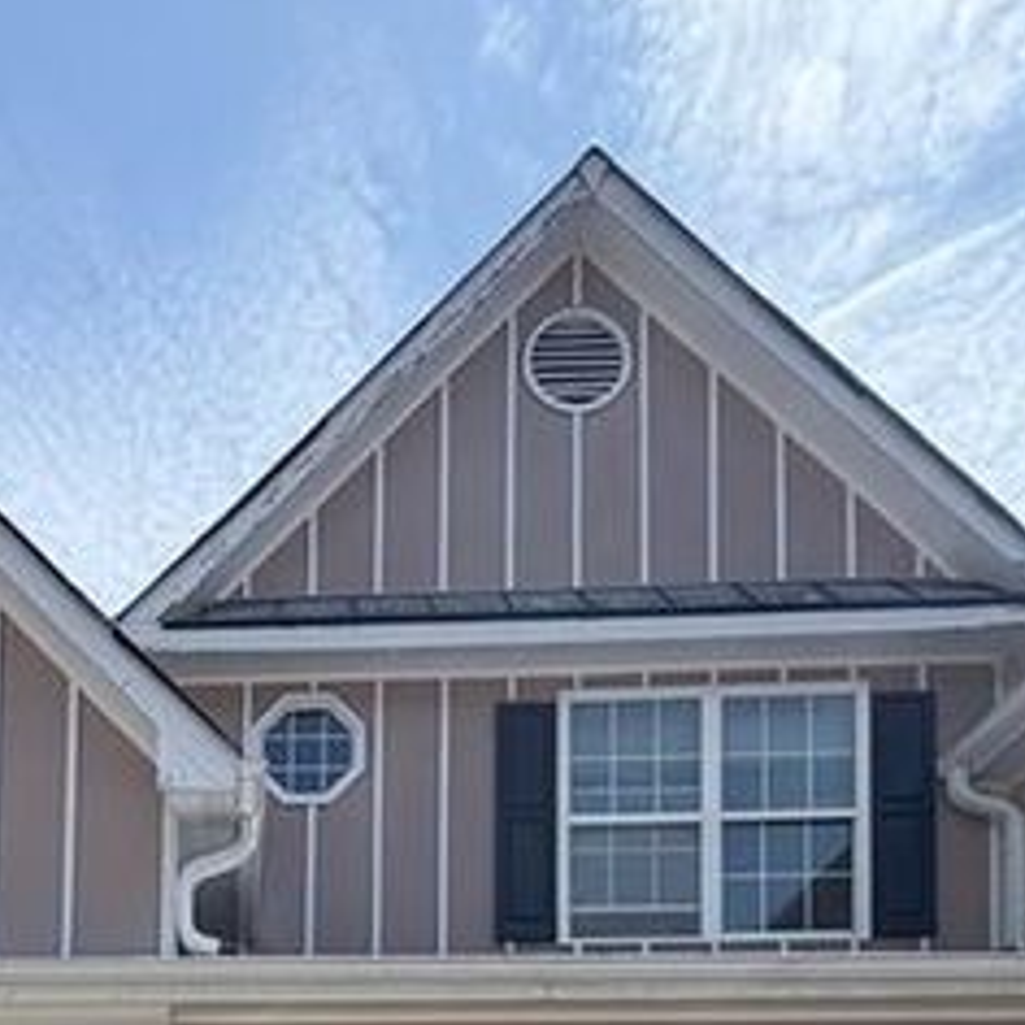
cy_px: 1366
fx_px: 1173
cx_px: 165
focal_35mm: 35
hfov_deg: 44.3
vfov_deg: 33.1
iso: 32
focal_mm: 2.22
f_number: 2.2
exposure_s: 1/770
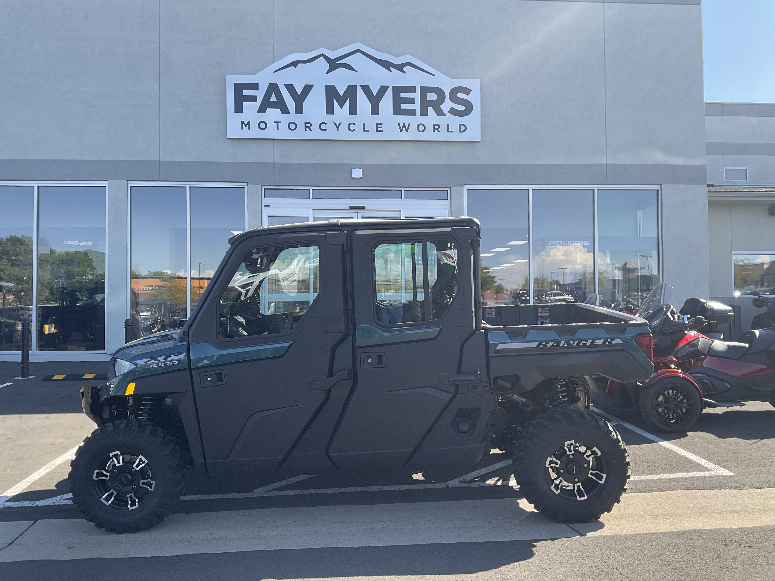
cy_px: 290
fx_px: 649
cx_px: 388
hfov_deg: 61.7
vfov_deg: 48.2
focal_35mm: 29
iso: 16
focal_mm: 3
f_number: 1.8
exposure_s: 1/482
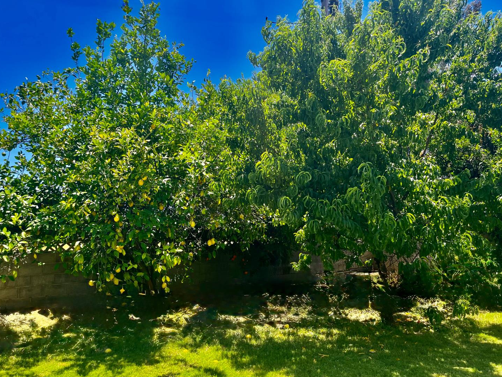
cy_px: 190
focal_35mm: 26
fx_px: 377
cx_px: 251
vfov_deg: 53.1
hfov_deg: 67.3
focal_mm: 5.1
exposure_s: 1/861
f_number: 1.6
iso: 32
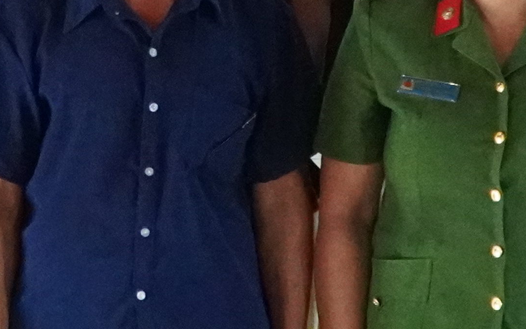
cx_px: 45
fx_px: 2437
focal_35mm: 170
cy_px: 37
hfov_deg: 12.2
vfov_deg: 7.7
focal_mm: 20
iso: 8000
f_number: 4
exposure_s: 1/320
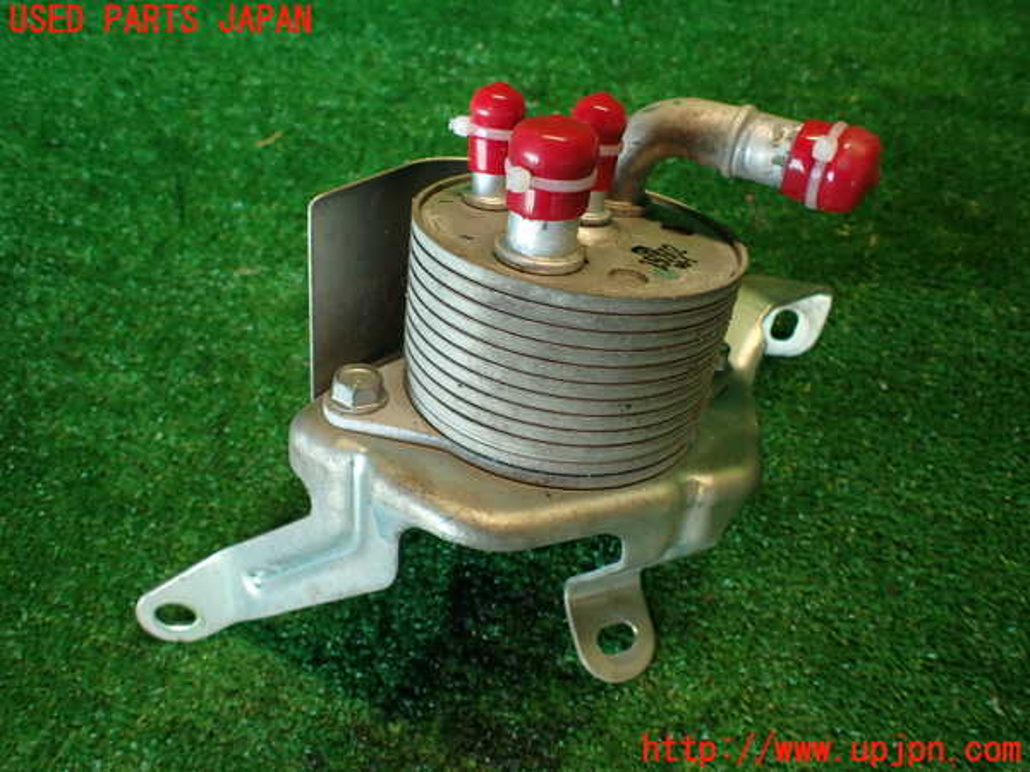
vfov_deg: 54.9
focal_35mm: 25
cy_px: 386
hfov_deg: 69.4
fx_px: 744
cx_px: 515
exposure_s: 1/60
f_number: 2
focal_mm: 4.5
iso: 200
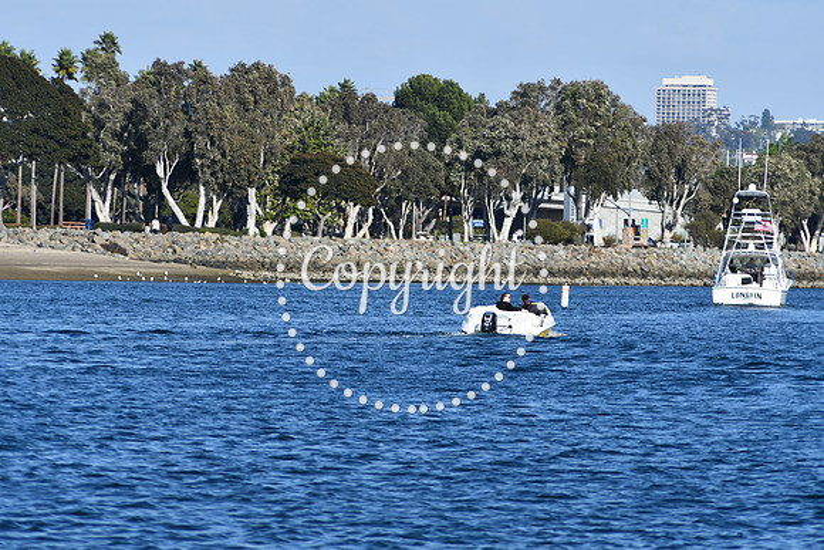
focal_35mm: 300
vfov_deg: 4.6
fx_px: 6868
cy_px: 275
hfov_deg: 6.9
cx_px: 412
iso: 200
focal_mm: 200
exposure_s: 1/1250
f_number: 6.3
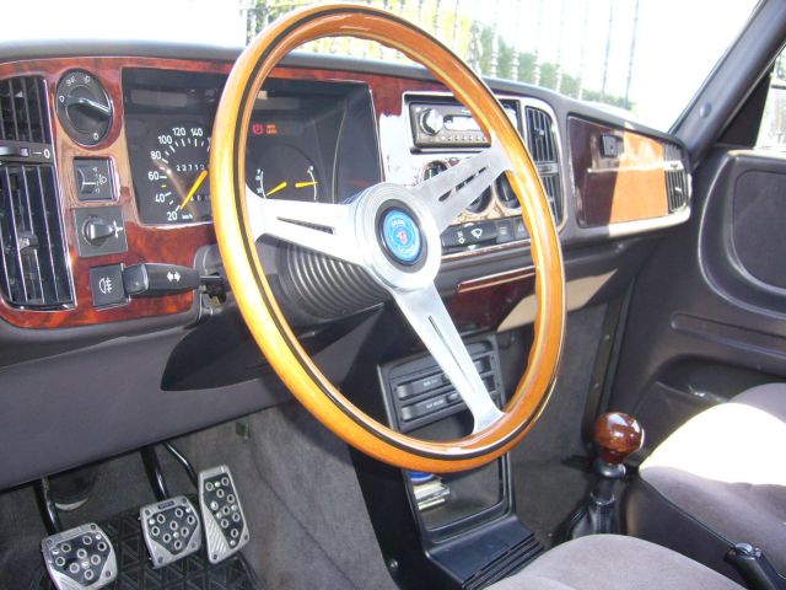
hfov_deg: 52.6
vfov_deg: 40.7
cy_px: 295
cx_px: 393
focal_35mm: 35
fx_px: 795
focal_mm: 5.8
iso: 160
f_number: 2.8
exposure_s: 1/60
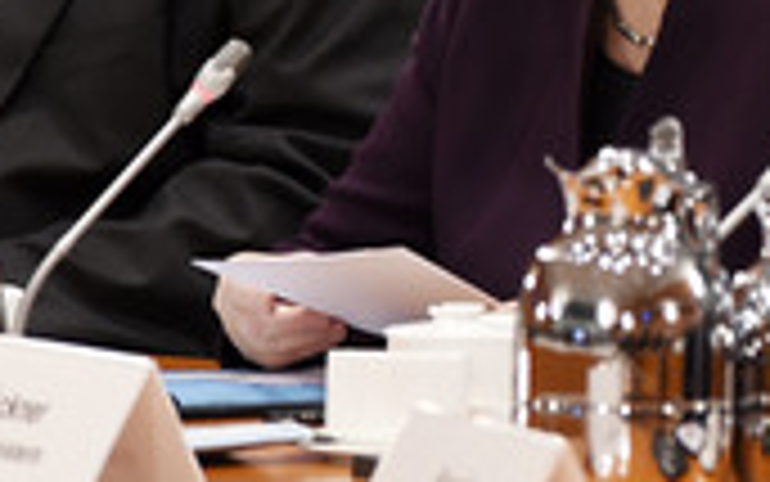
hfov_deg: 3.9
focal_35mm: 536
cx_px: 765
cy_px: -59
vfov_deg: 2.5
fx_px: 11252
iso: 2000
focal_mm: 200
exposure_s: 1/125
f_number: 5.6
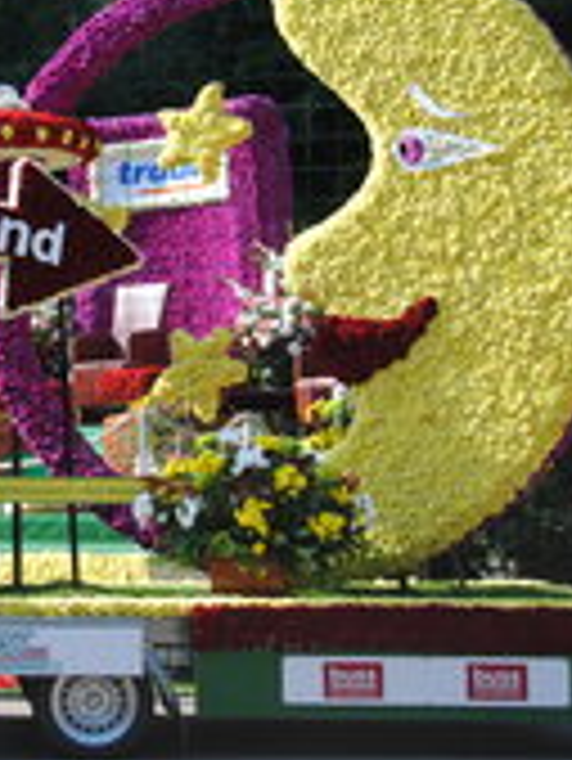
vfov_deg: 15.2
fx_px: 2861
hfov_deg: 11.2
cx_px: -86
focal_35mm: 130
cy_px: 319
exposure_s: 1/160
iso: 100
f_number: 6.3
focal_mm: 38
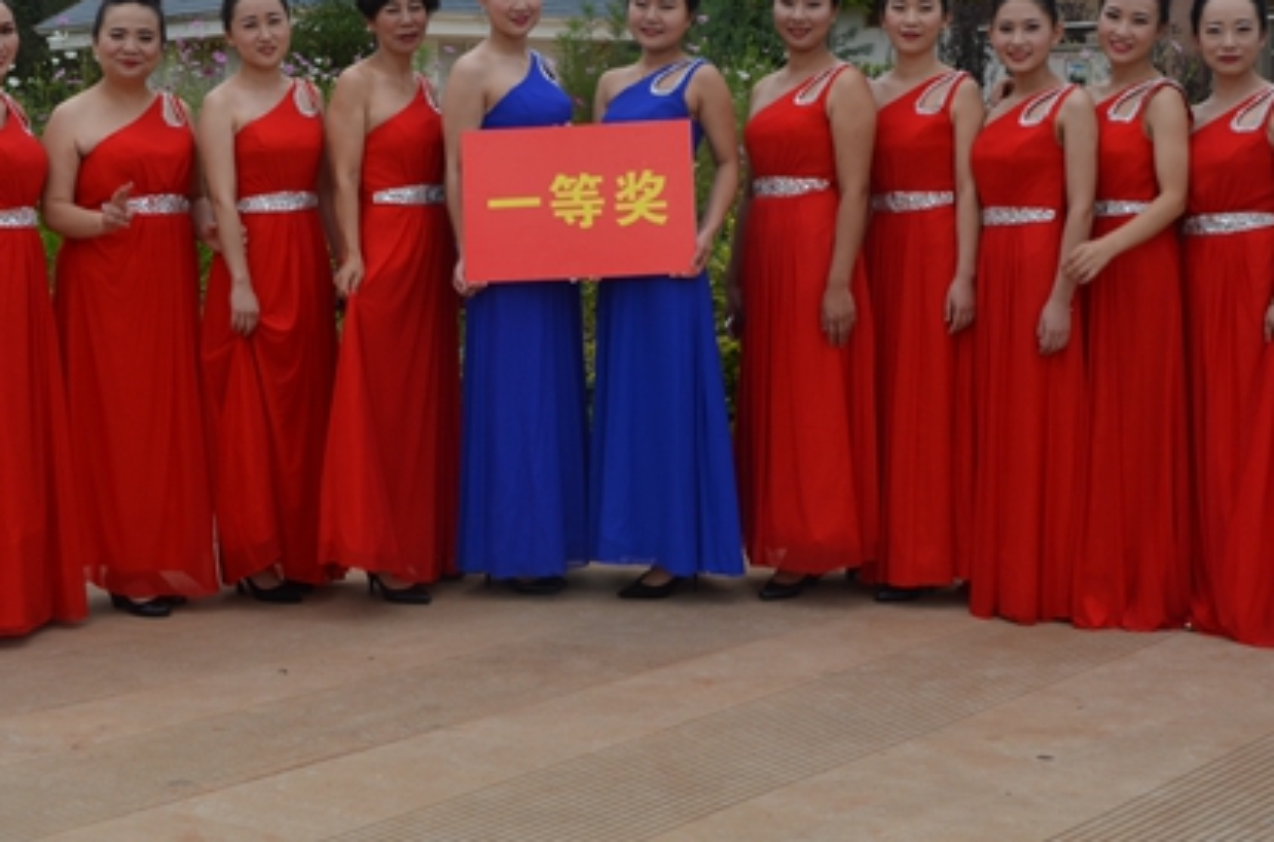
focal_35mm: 56
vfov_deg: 24.0
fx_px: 1976
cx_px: 546
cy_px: 312
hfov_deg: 35.7
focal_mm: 22
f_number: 8
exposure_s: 1/250
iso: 160
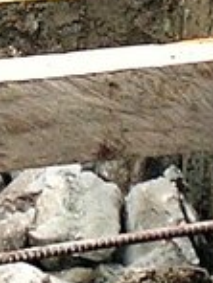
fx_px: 2100
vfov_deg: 7.4
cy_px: -273
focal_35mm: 256
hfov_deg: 5.6
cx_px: -278
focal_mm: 5.6
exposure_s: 1/250
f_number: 3.5
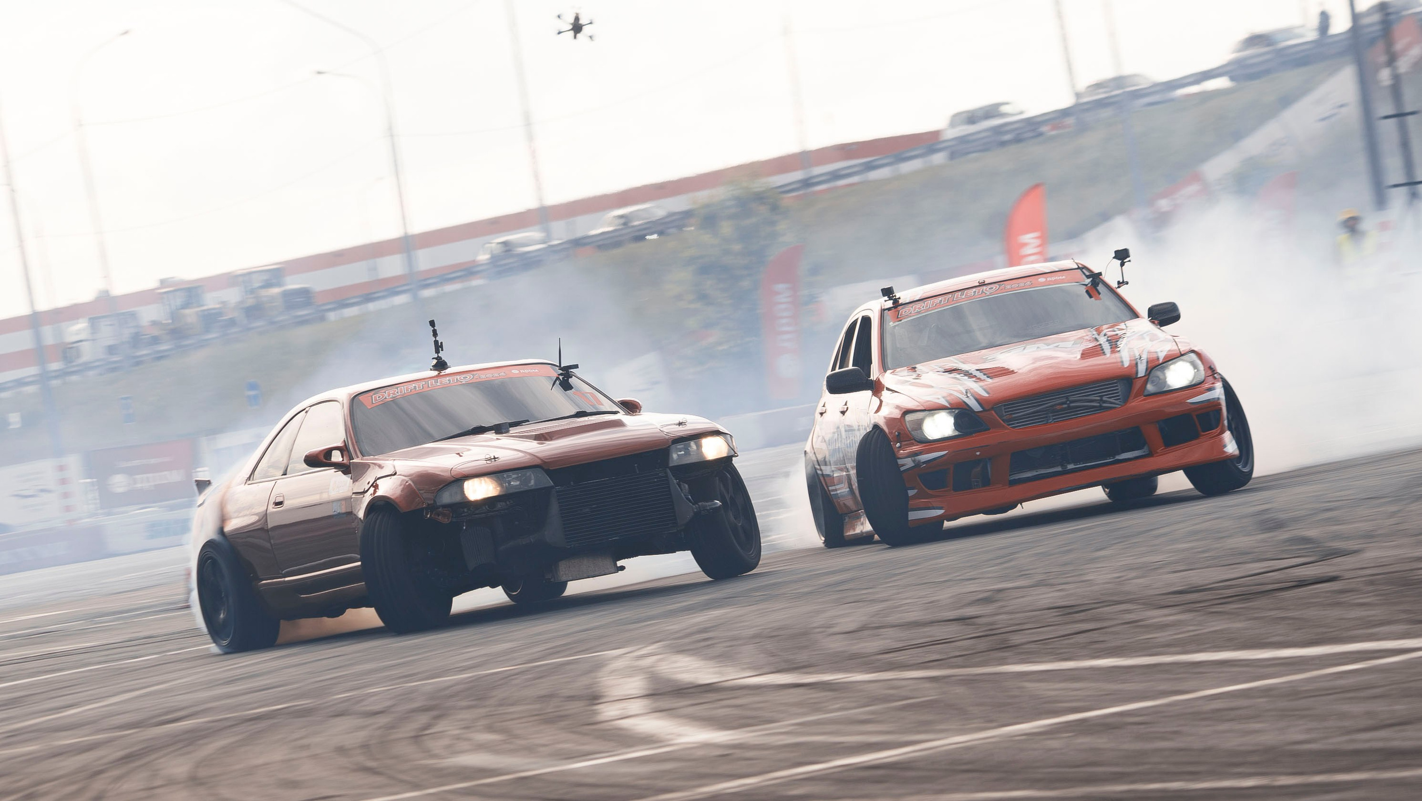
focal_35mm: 207
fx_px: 7820
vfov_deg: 5.9
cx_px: 700
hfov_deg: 10.4
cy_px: 469
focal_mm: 100
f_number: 9
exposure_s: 1/125
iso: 100
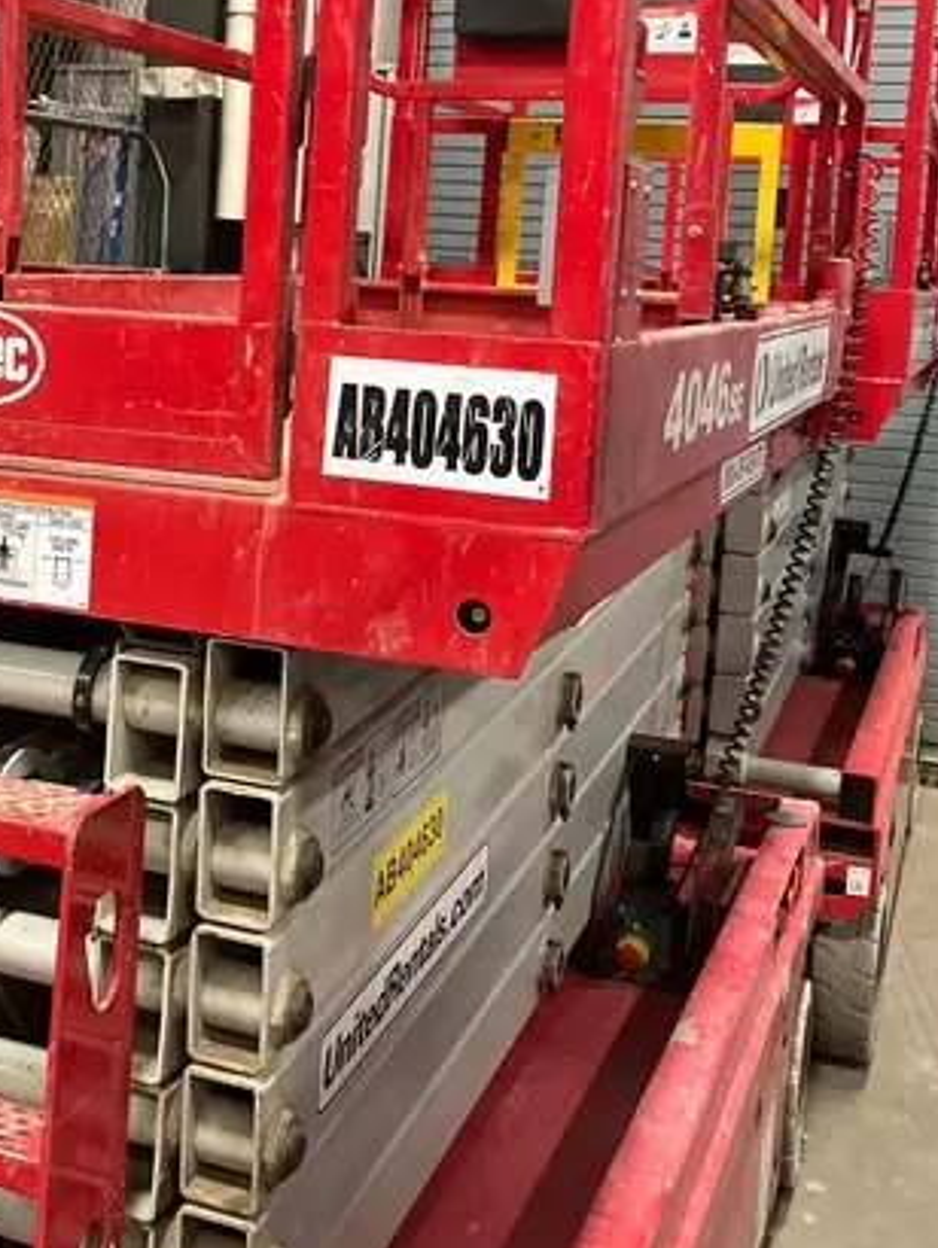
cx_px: 183
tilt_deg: -4.2
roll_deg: -3.5
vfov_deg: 37.7
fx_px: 1805
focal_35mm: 50
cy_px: 403
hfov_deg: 28.5
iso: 320
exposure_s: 1/40
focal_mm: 3.99
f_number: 1.8
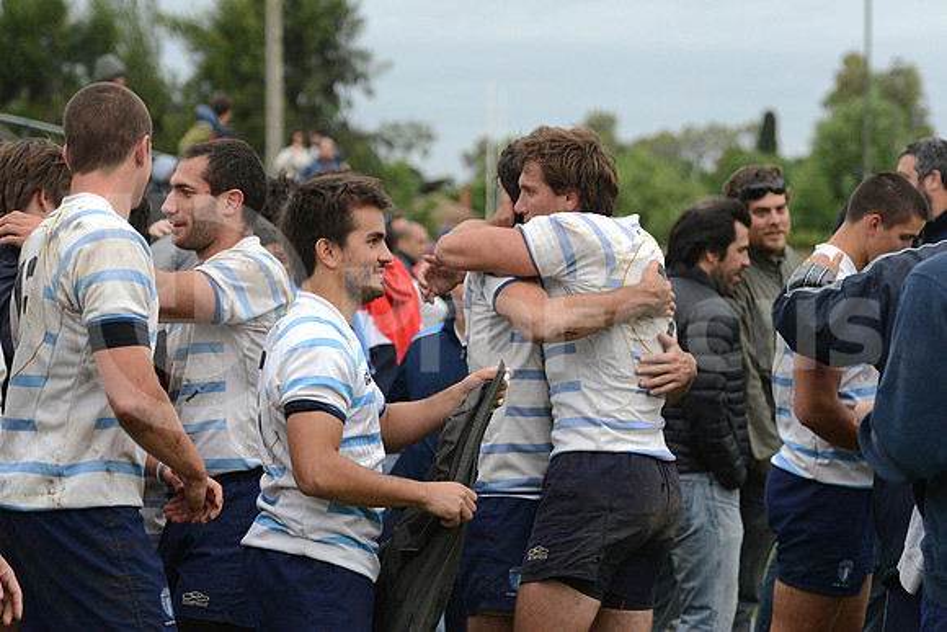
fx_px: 3815
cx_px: 474
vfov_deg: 9.5
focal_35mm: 145
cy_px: 316
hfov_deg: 14.2
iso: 3200
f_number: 4
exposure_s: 1/500
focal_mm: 145
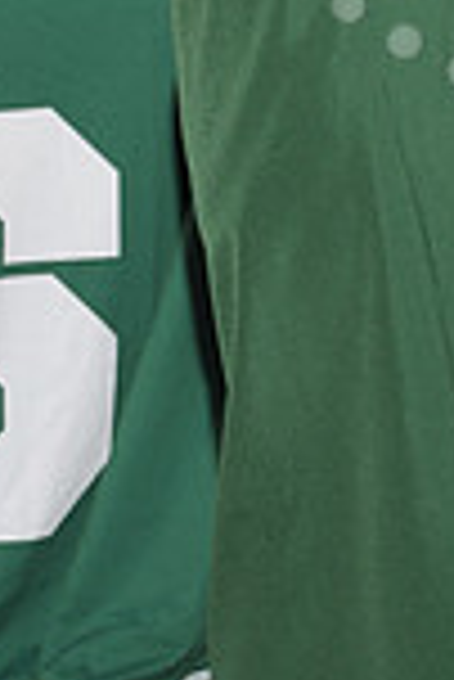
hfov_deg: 4.5
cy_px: -428
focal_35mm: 307
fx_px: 5794
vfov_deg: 6.6
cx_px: 661
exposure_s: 1/60
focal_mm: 80
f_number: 6.3
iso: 250
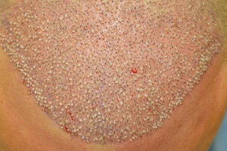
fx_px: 467
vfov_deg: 18.1
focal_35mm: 74
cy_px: 22
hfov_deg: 27.3
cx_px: 110
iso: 100
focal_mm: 23
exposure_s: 1/30
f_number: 3.8
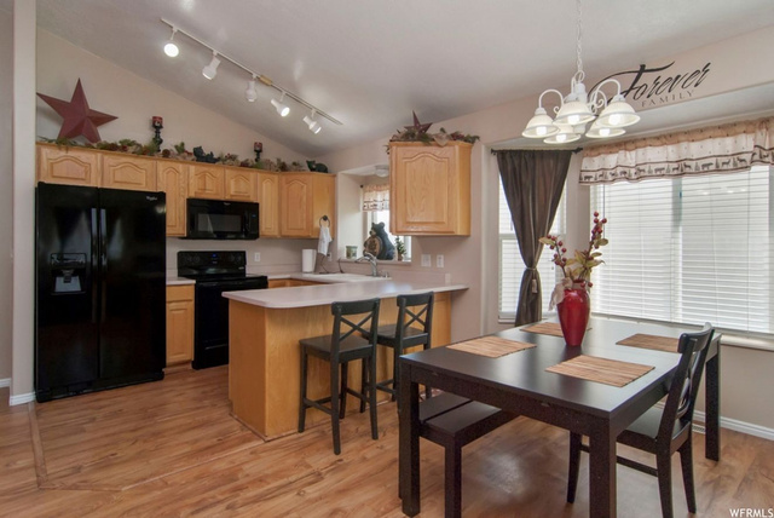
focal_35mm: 18
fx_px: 387
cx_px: 387
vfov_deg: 67.5
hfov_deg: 89.9
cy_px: 259
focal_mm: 12
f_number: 5.6
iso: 200
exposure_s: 1/125
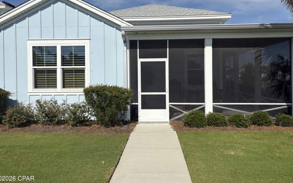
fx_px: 224
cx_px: 146
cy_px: 77
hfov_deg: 66.5
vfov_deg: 44.4
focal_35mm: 28
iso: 50
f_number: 1.6
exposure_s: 1/7813
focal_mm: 5.96
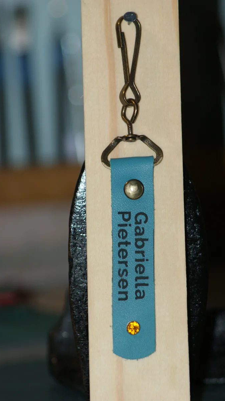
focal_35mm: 252
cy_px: 201
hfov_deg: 4.8
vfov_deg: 8.6
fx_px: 2674
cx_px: 131
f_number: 5.6
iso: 400
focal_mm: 160
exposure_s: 1/125
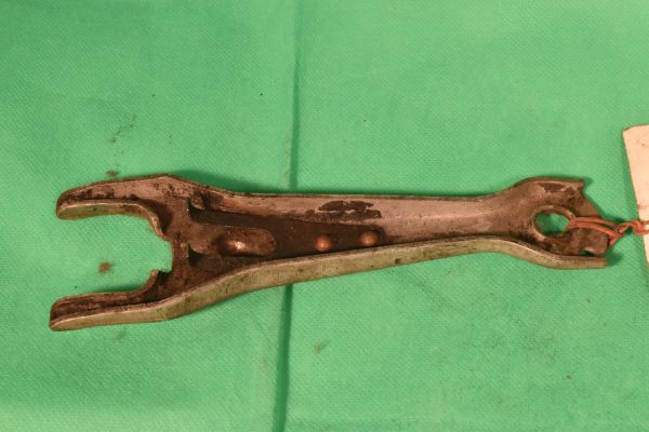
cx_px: 324
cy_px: 216
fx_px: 1406
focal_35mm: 78
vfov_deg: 17.5
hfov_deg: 26.0
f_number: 16
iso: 1600
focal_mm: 52
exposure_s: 1/80
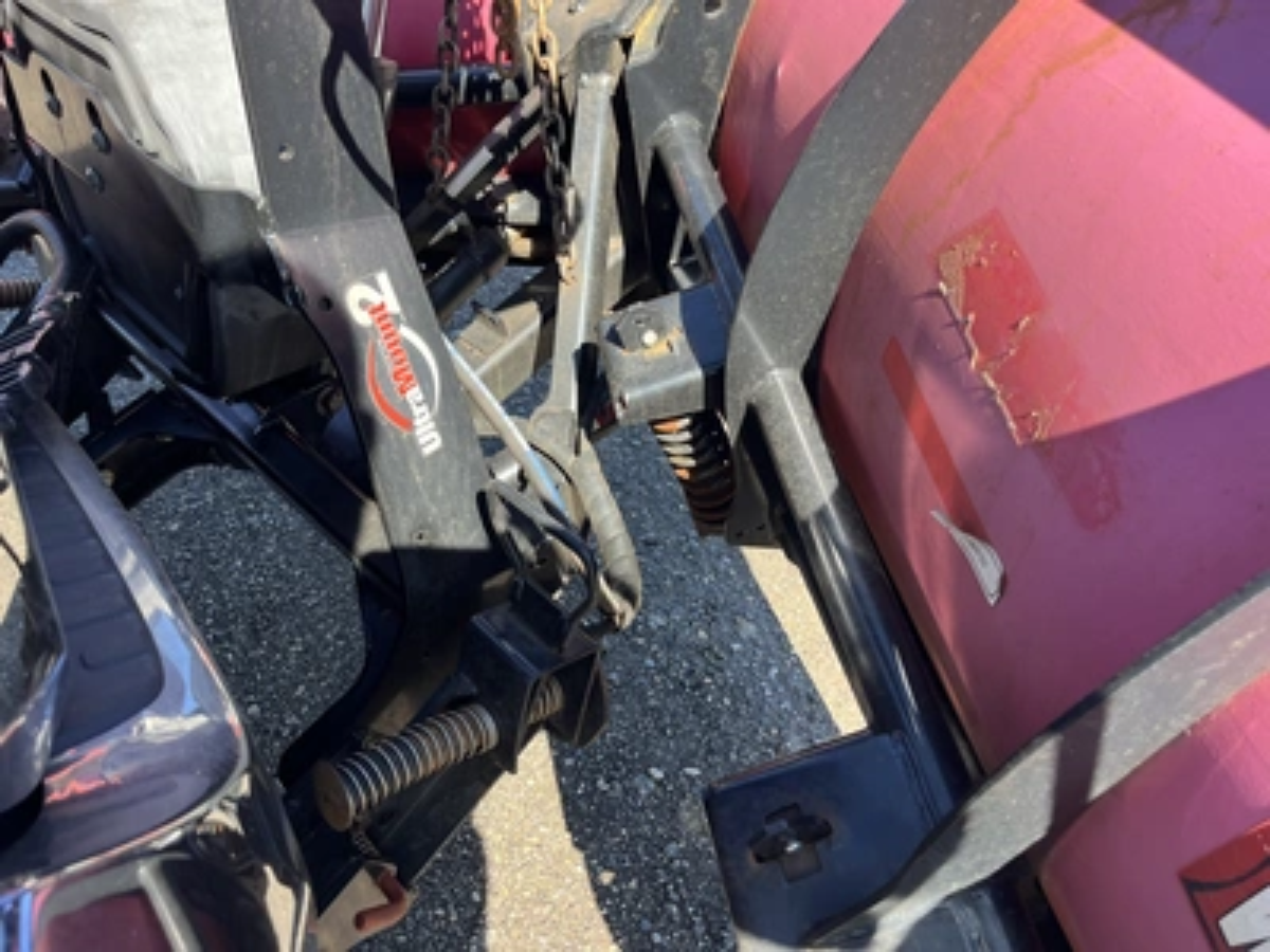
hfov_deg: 67.3
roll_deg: -10.4
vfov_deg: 53.1
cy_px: 476
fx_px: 954
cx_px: 635
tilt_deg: -42.4
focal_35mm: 26
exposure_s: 1/394
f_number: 1.6
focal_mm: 5.1
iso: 50
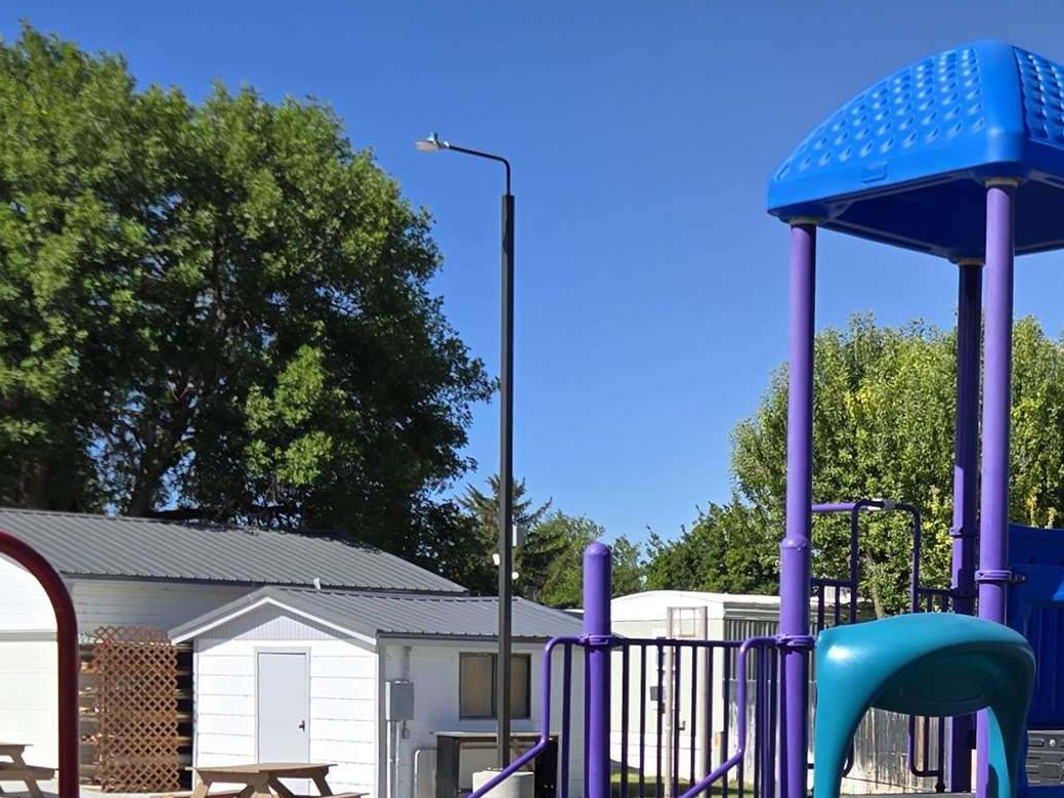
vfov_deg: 21.1
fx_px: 2090
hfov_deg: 27.8
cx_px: 886
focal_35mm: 68
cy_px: 729
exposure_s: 1/2027
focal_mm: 5.4
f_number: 1.8
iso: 25
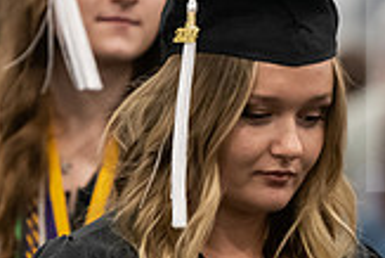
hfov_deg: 3.2
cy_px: 280
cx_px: 295
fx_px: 6861
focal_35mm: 641
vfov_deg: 2.1
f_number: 3.2
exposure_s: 1/200
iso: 3200
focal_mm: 180
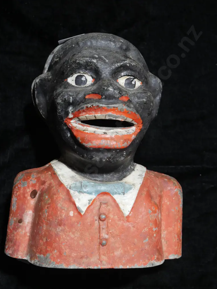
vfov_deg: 31.7
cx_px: 109
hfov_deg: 24.0
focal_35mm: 61
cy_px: 146
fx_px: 510
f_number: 5.4
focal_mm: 30
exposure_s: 1/60
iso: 800
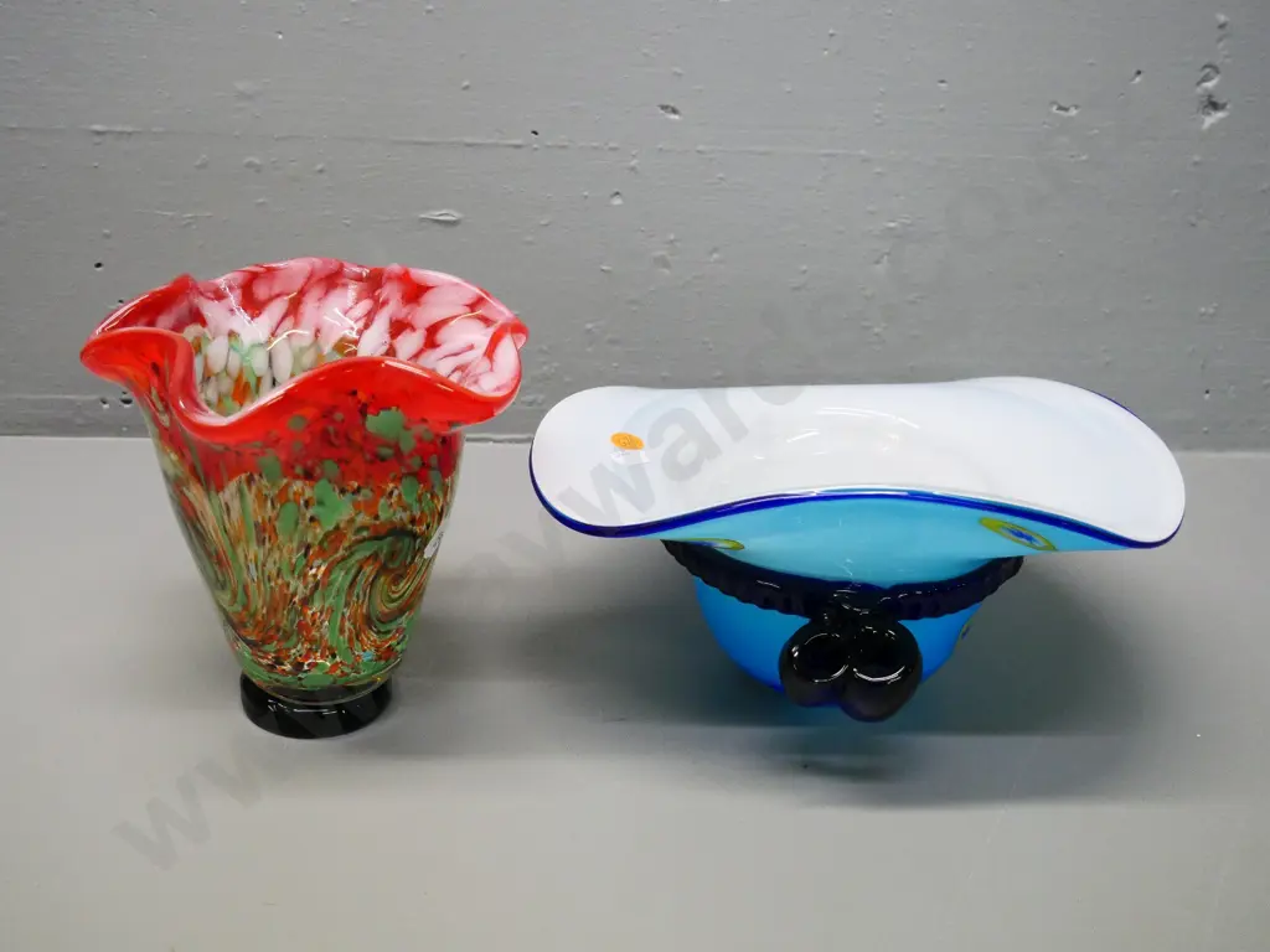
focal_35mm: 46
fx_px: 1688
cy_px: 476
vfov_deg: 31.5
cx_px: 635
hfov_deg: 41.2
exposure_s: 1/200
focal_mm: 23
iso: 3200
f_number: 4.3
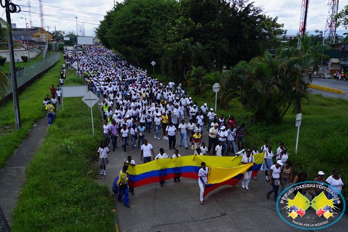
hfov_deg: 61.9
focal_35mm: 30
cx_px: 174
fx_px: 290
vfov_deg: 43.6
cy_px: 116
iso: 100
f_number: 5.6
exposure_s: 1/400
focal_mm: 20
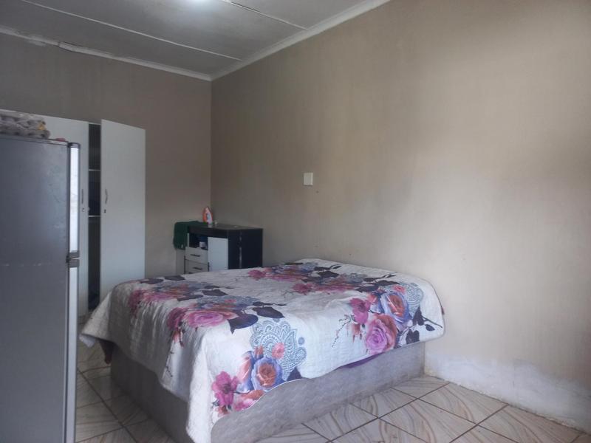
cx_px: 296
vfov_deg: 54.9
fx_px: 427
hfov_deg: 69.4
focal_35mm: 25
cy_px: 222
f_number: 1.8
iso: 200
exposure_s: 1/33
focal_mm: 4.6
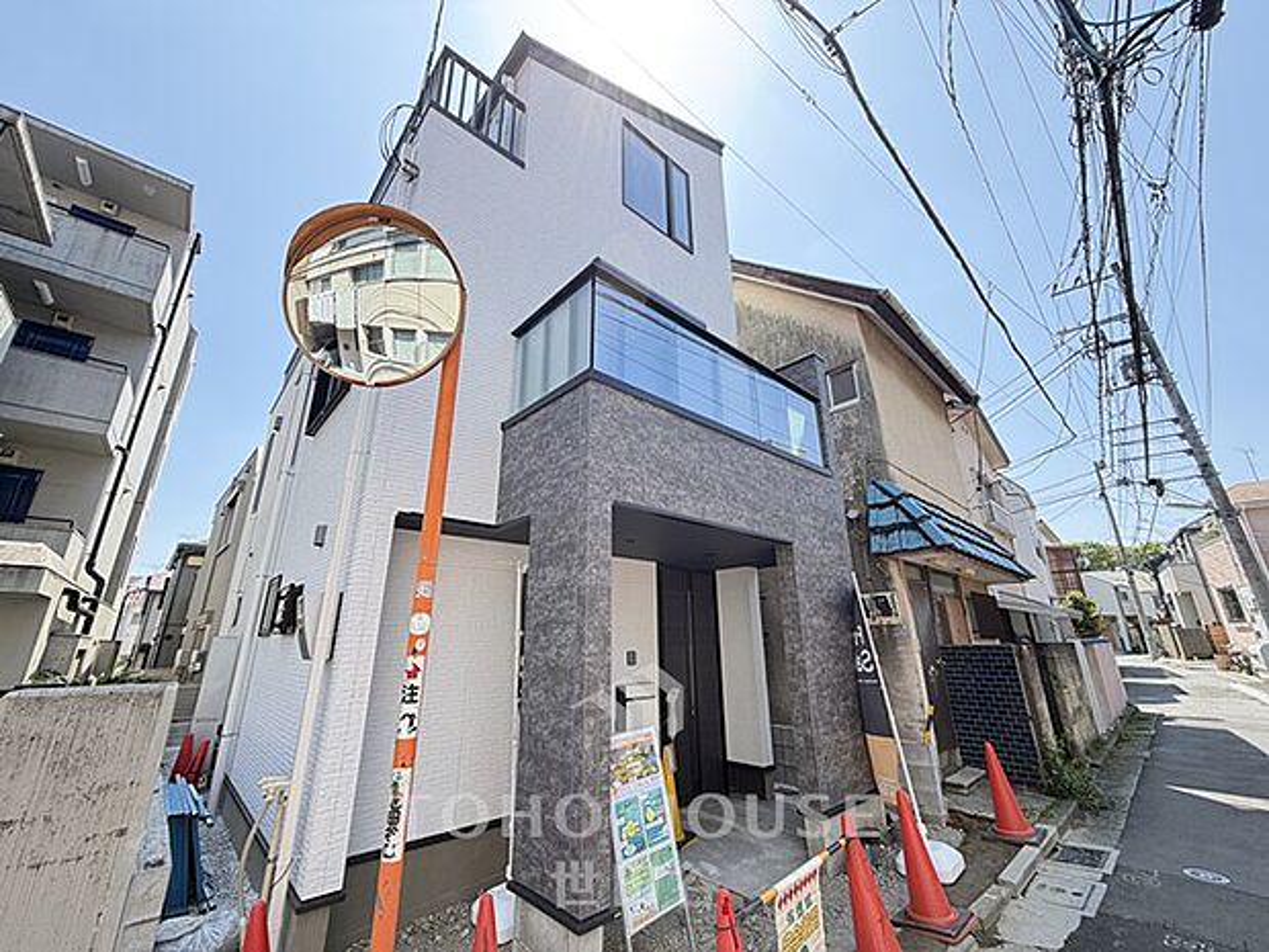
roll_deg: +1.1
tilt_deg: +18.7
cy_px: 476
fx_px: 513
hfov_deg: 102.1
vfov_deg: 85.7
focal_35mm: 14
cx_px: 634
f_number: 2.2
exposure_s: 1/233
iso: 40
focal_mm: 2.22
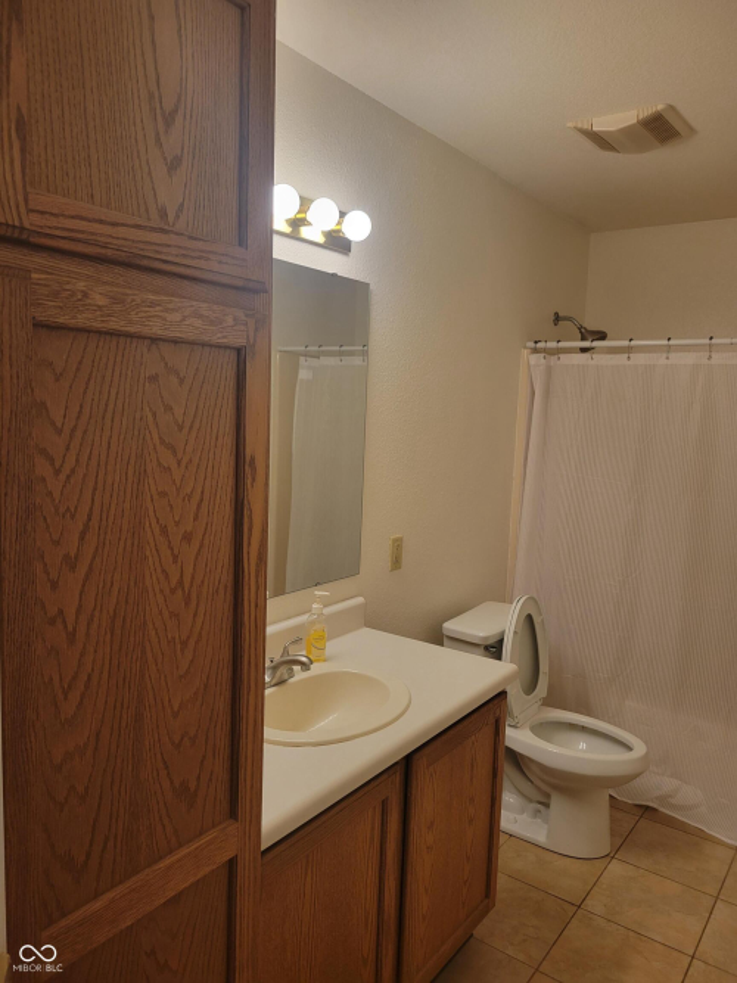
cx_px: 368
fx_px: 738
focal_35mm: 26
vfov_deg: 67.3
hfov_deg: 53.0
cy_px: 492
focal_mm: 5.4
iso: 40
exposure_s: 1/54.3
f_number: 1.8
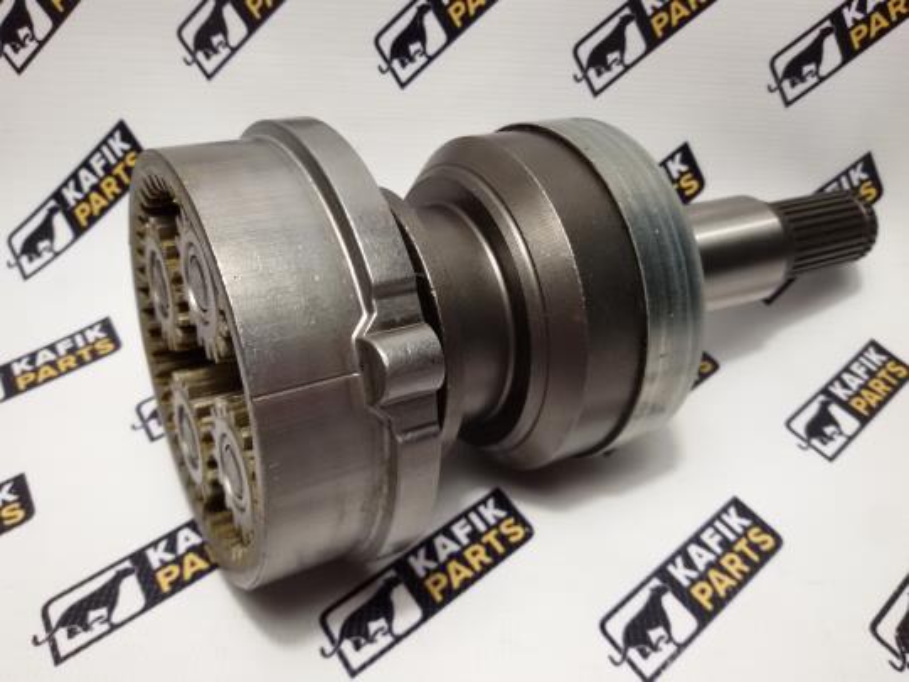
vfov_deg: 45.4
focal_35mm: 31
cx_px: 454
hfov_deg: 58.4
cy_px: 341
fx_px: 814
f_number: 2.4
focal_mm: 2.93
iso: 80
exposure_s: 1/33
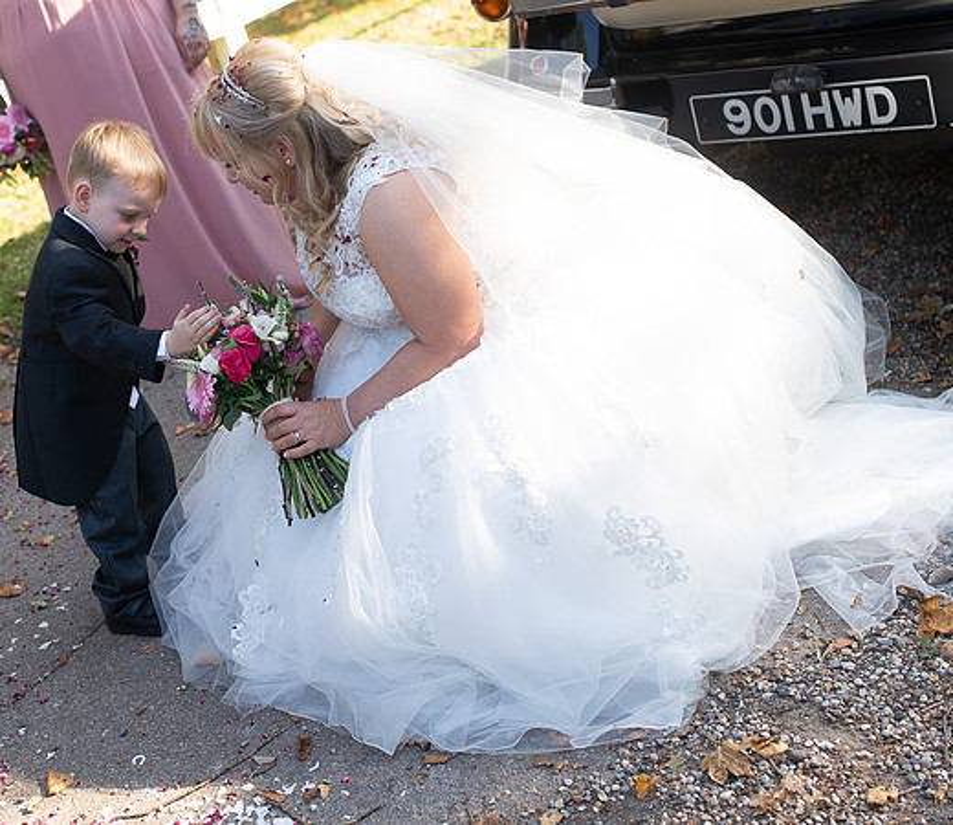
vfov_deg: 28.7
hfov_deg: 32.7
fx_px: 1613
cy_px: 359
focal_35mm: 55
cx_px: 329
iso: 200
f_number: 2.8
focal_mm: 35
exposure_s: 1/1000
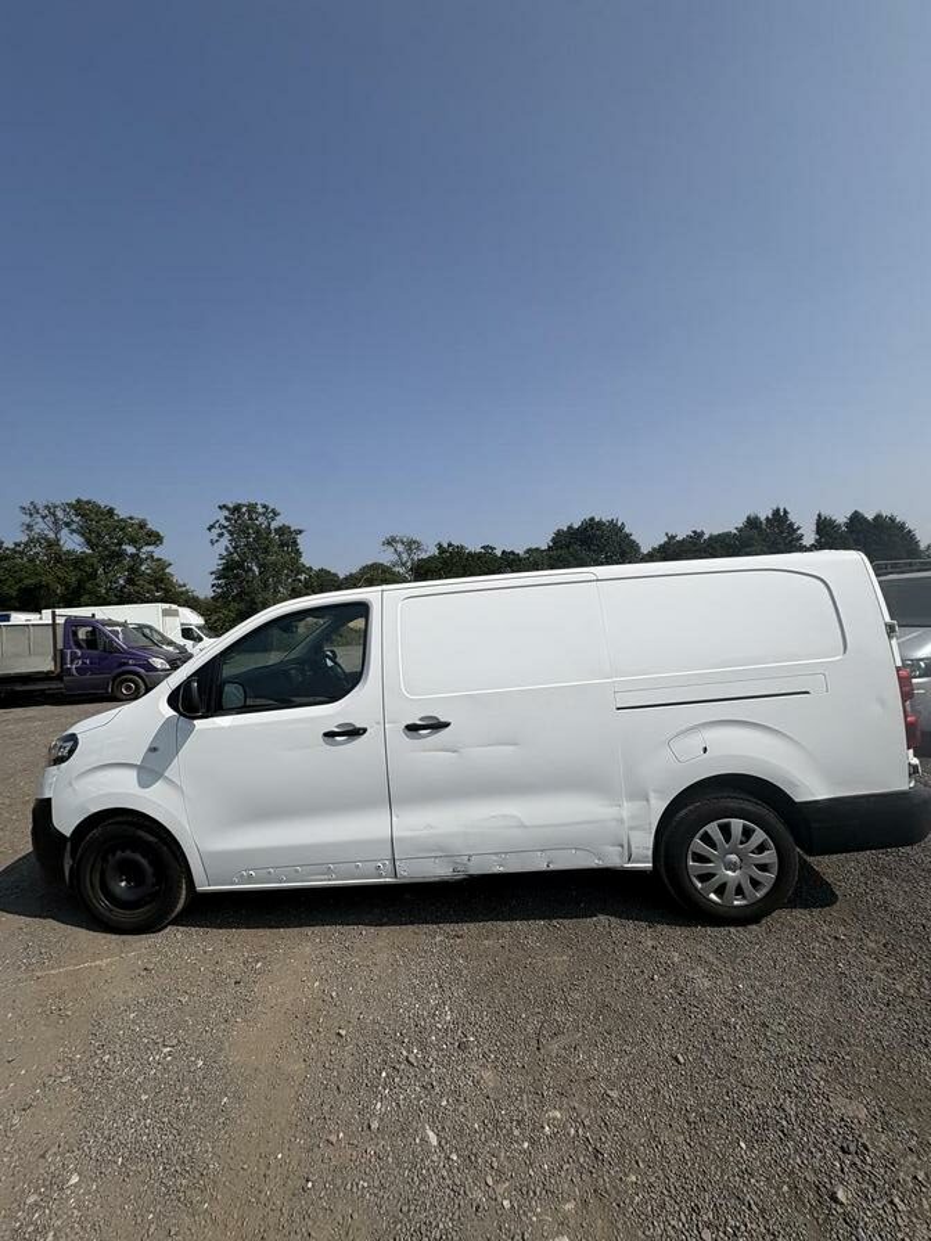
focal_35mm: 14
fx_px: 502
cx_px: 466
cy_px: 620
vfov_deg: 102.1
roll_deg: +6.2
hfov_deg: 85.7
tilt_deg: +10.6
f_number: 2.2
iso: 50
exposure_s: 1/4630
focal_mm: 2.22
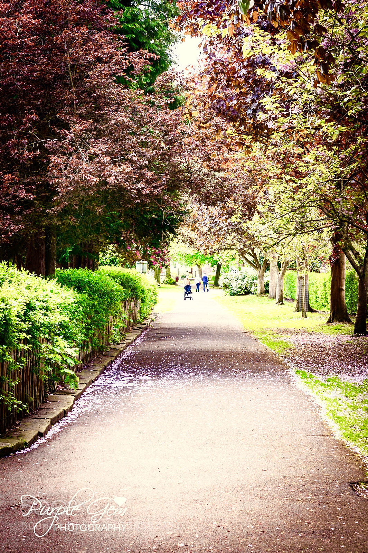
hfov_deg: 27.0
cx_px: 184
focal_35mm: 50
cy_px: 276
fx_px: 767
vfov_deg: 39.6
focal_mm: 50
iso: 200
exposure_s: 1/40
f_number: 8
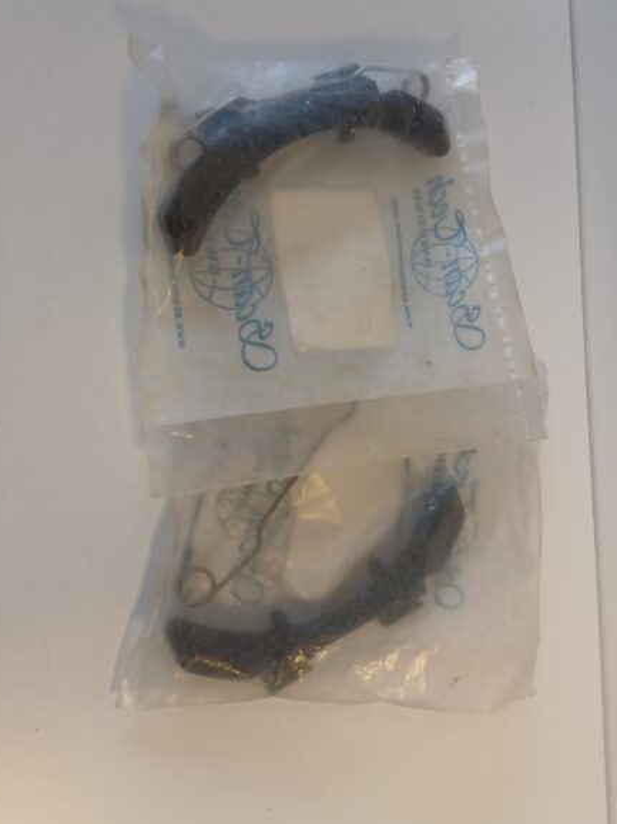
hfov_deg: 39.5
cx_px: 361
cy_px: 364
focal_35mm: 36
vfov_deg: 51.3
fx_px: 856
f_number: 1.8
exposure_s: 1/50
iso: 50
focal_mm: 3.98
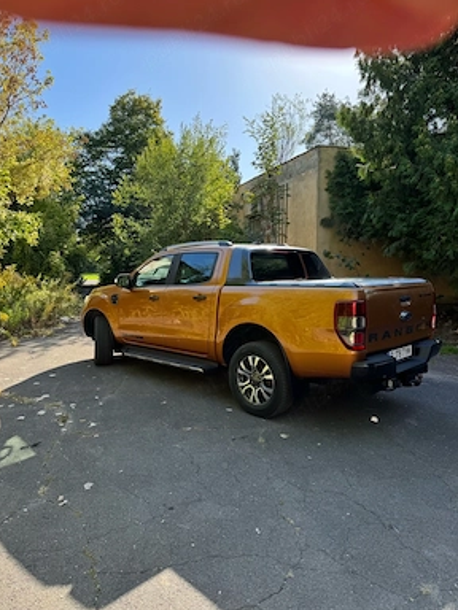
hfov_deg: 54.9
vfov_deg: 69.4
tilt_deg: -4.0
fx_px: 441
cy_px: 295
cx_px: 226
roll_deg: +0.1
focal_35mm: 25
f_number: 1.78
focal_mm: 6.76
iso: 80
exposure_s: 1/1193
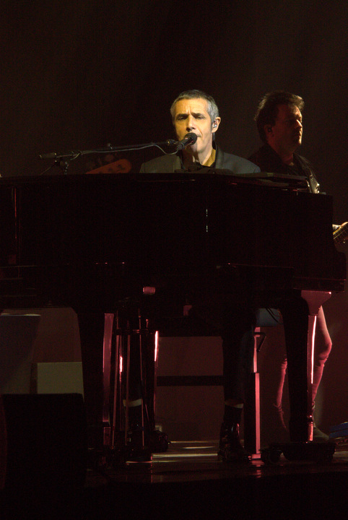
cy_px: 260
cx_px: 174
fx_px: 4337
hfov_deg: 4.6
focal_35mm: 300
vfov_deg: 6.9
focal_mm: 200
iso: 400
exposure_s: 1/30
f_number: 14
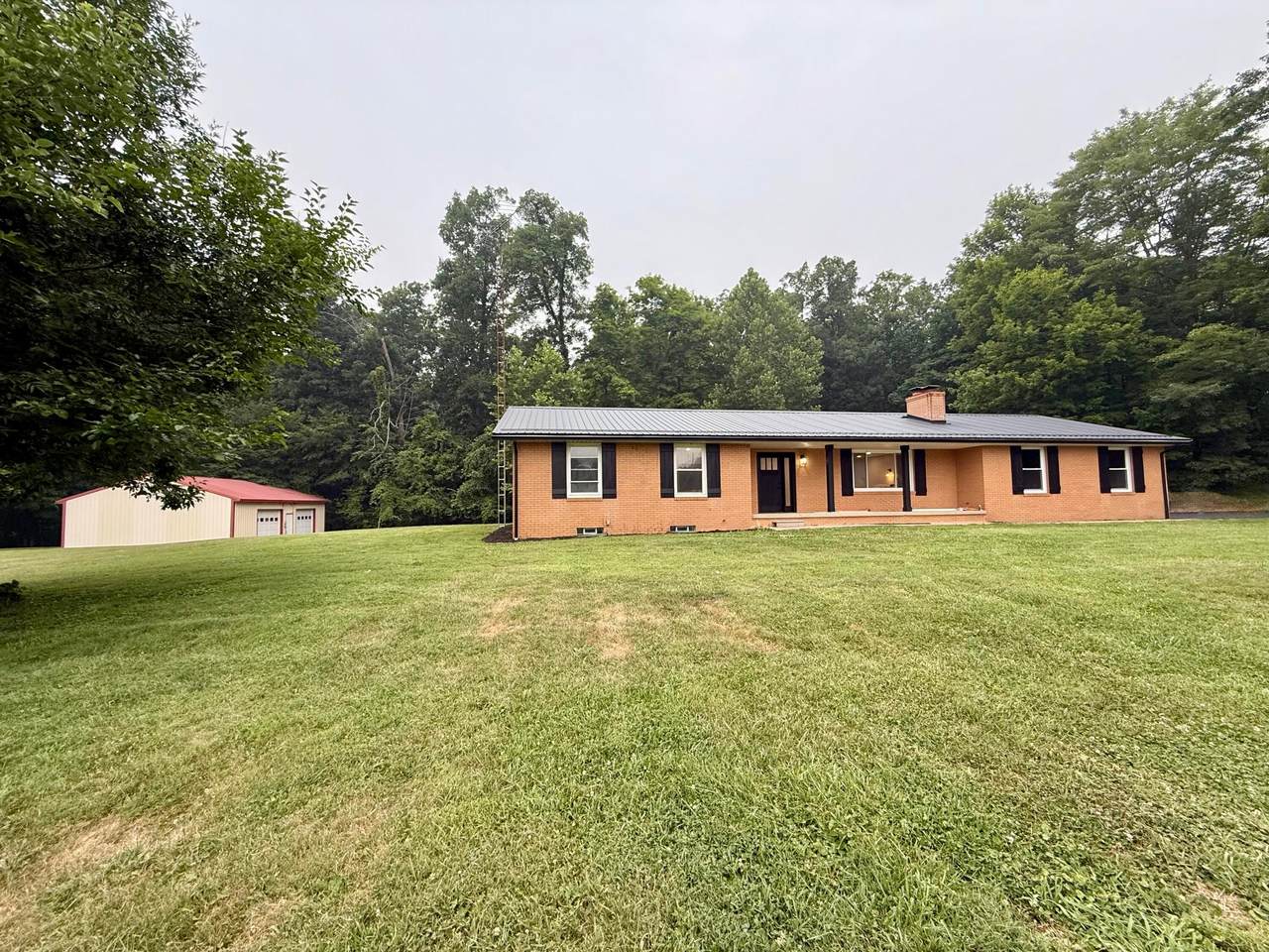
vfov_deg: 85.7
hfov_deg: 102.1
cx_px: 634
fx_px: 513
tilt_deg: +3.6
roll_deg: +0.8
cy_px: 476
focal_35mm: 14
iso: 100
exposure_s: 1/99
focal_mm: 2.22
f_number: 2.2
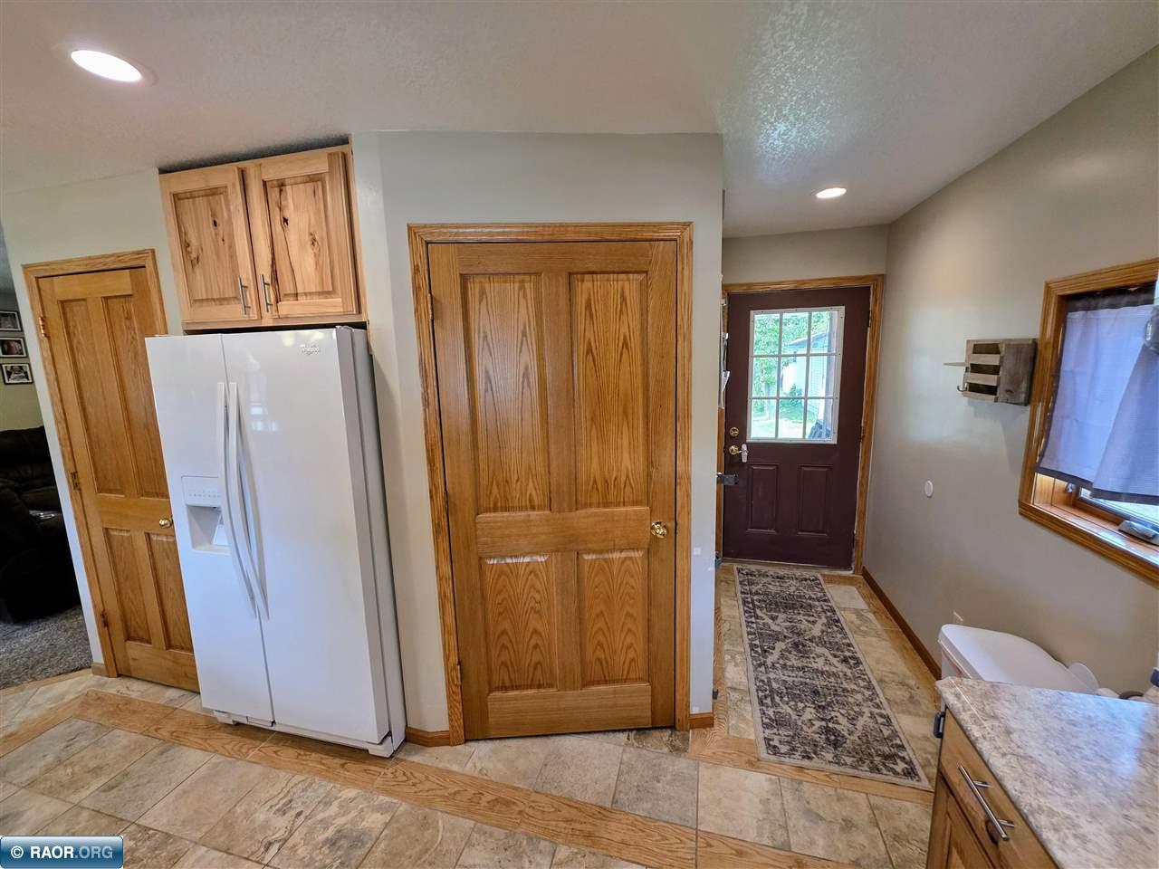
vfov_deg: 89.9
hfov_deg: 106.2
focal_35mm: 13
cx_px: 580
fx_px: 435
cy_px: 434
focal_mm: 2.2
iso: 200
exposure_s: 1/120
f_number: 1.9
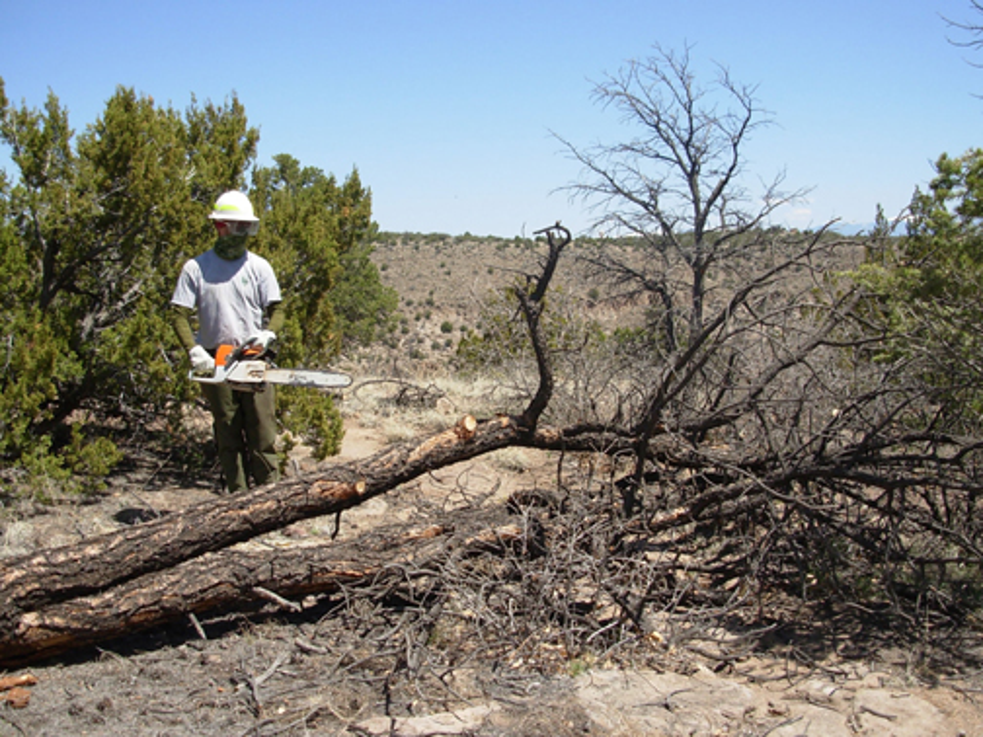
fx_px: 1079
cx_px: 492
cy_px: 368
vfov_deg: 37.7
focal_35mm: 38
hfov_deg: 49.0
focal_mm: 6.3
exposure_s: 1/939
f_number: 2.9
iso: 50
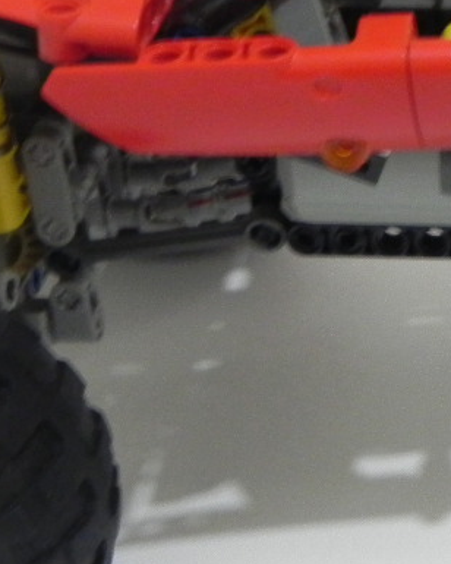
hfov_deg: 13.7
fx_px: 1785
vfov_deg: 17.9
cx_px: 619
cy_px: 173
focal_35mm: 107
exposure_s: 1/10.8
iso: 400
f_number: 2.8
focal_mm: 5.9
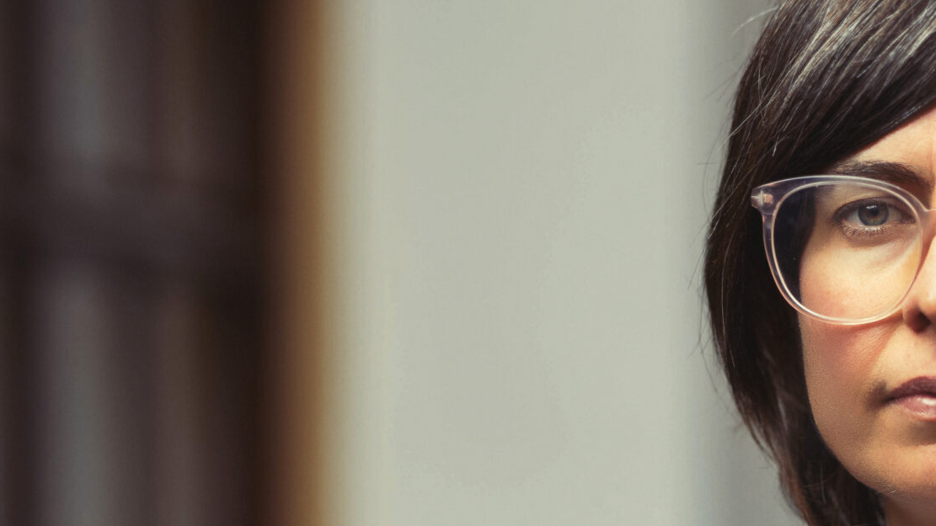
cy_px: 447
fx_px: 4492
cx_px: 719
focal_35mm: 181
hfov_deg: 11.9
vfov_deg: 6.7
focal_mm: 75
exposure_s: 1/200
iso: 64
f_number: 1.8
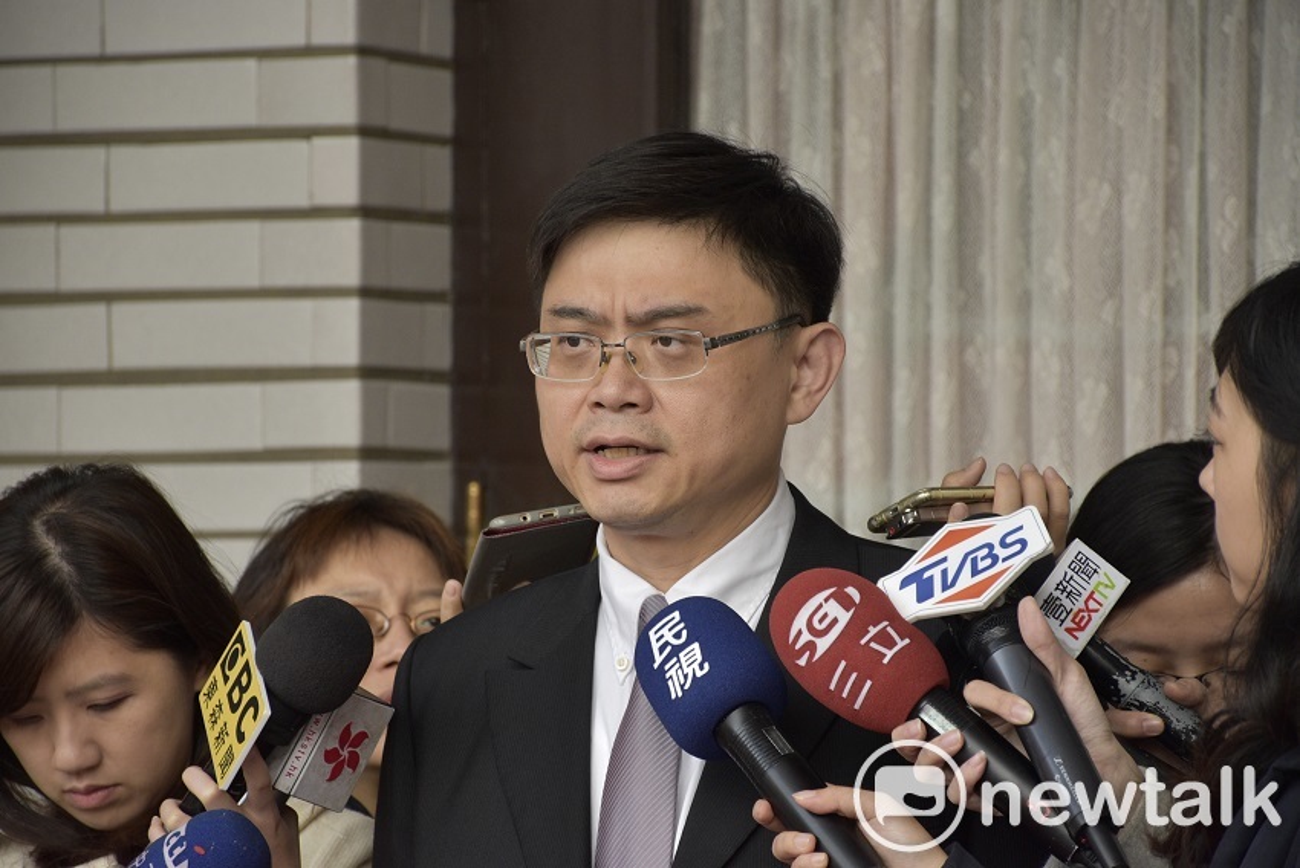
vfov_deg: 6.6
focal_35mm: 210
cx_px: 650
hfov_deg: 9.8
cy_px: 434
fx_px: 7588
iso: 800
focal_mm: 140
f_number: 5.6
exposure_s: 1/320
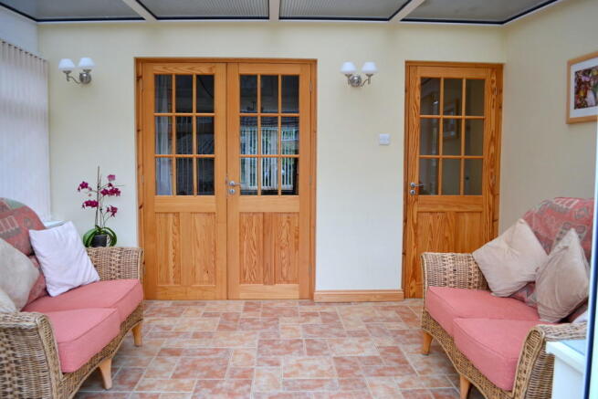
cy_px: 200
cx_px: 299
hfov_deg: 67.4
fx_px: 449
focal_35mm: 27
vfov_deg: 48.0
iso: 400
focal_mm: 18
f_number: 4
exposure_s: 1/60
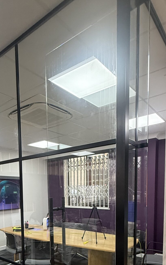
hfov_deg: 42.4
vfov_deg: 59.5
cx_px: 52
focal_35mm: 29
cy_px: 213
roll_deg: +0.9
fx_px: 210
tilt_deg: -5.0
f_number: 2.2
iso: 200
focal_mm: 2.22
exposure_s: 1/100
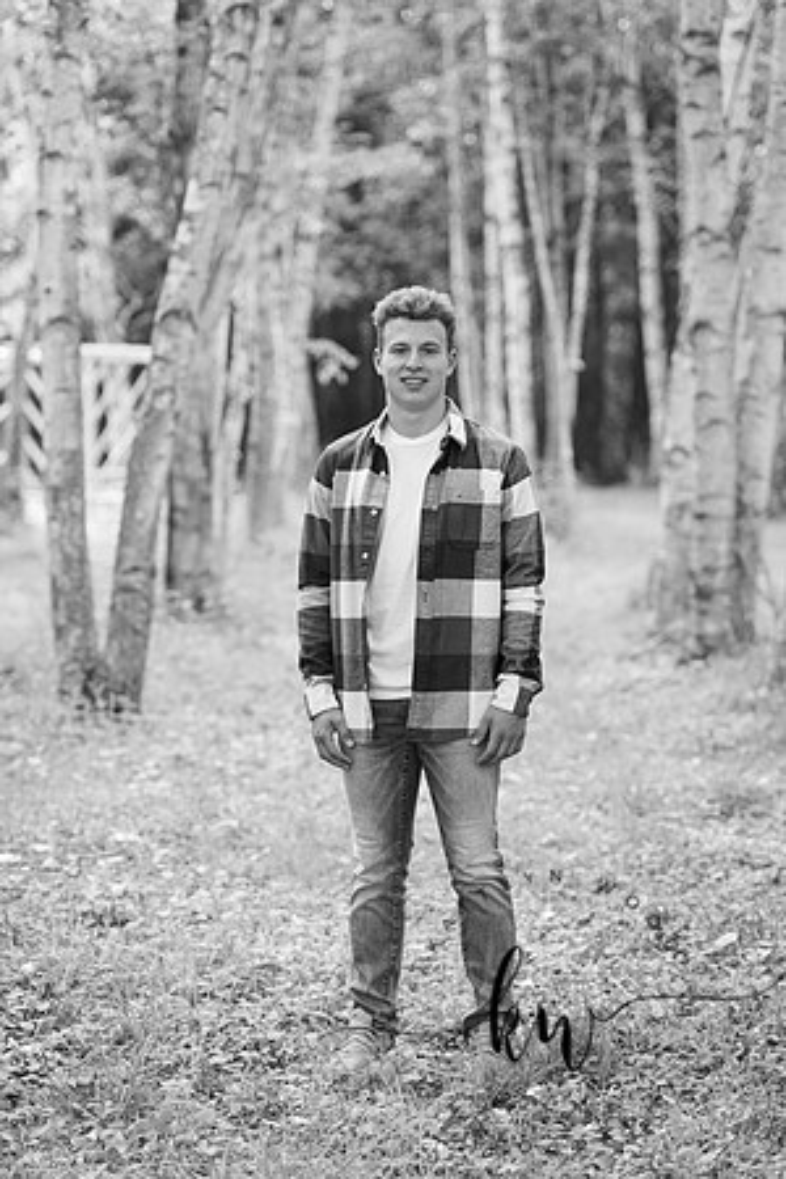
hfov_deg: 13.0
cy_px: 590
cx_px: 393
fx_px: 3438
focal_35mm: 105
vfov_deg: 19.5
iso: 400
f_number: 3.2
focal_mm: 105
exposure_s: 1/200
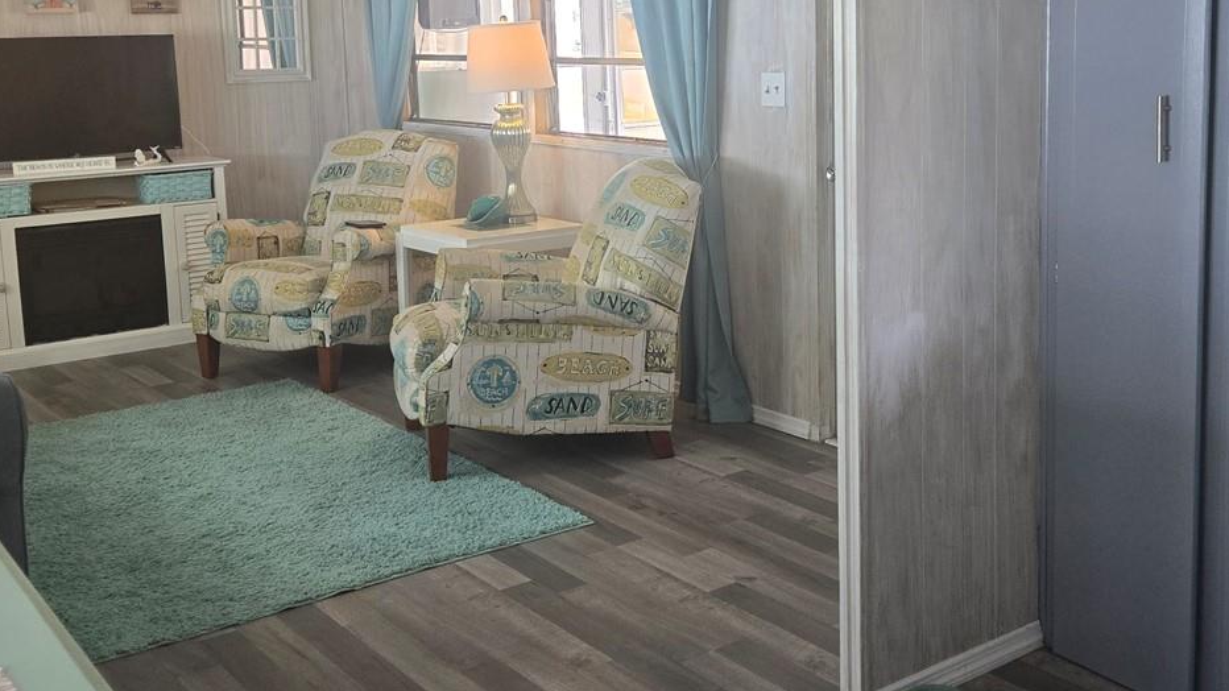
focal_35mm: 43
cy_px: 219
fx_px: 1401
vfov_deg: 27.5
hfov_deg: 47.3
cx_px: 688
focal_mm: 5.4
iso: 100
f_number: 1.8
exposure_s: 1/120
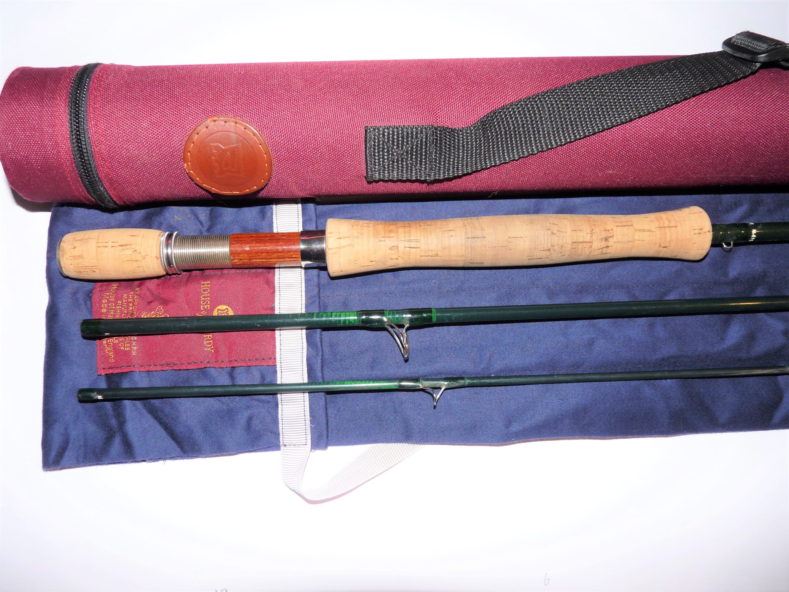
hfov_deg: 65.3
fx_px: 615
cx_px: 394
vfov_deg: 51.4
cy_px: 296
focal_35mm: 27
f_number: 2.8
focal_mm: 4.8
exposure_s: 1/30
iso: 100
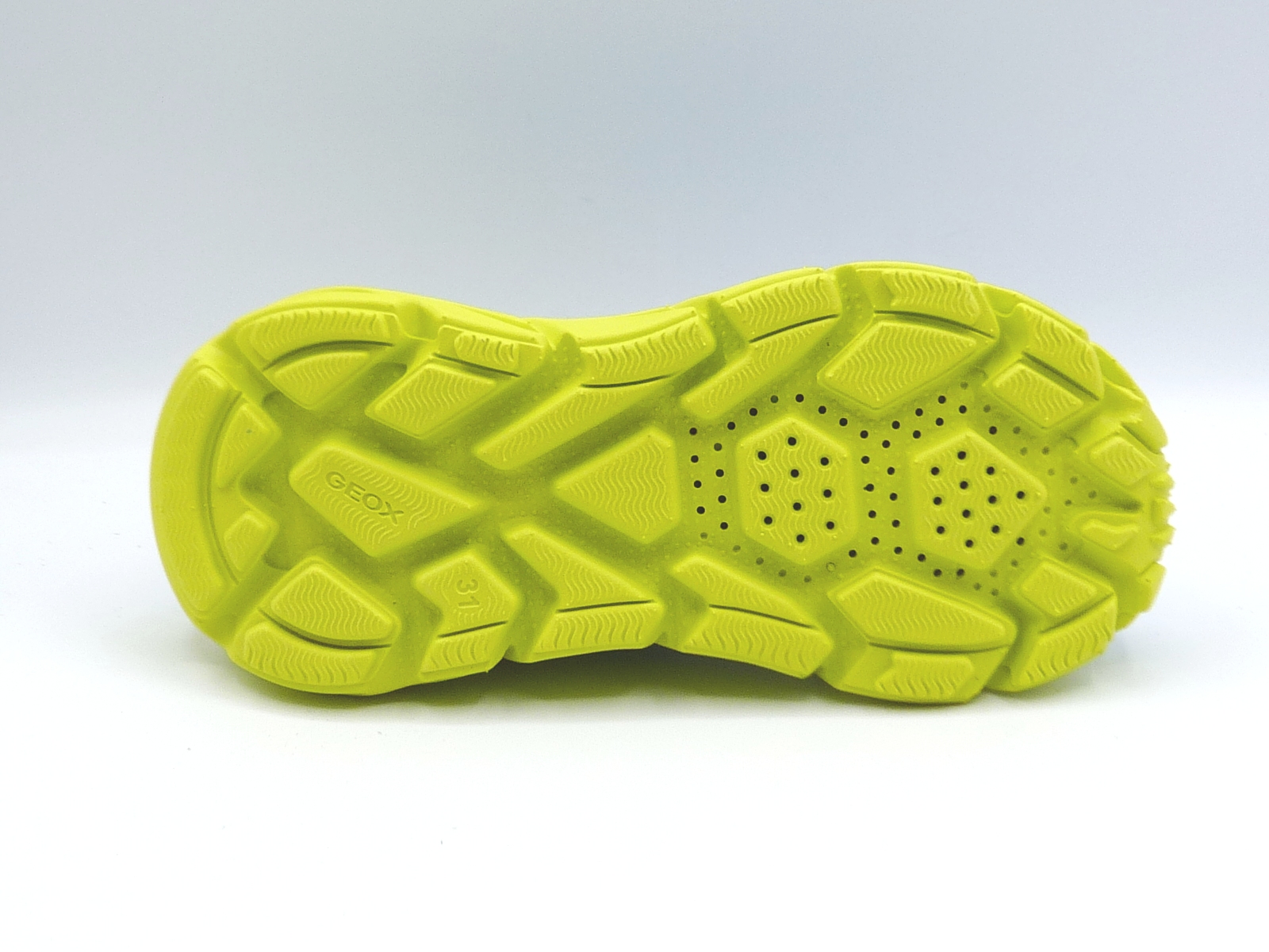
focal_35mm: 49
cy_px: 476
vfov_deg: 29.7
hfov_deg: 38.9
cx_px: 634
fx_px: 1796
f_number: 4.5
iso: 100
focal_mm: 4.8
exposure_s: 1/250
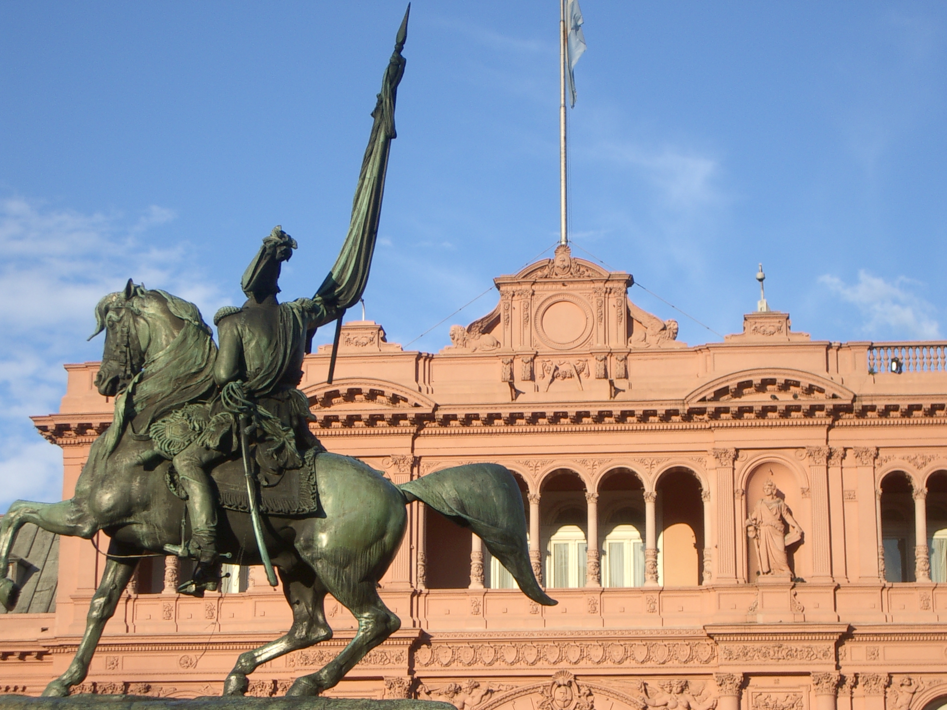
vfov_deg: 16.8
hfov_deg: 22.3
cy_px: 355
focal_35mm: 88
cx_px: 474
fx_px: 2407
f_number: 4.4
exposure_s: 1/320
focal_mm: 14.6
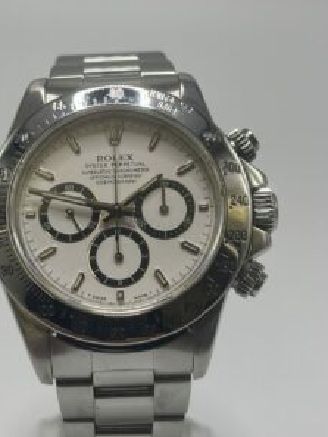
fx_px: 1023
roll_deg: -1.3
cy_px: 208
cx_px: 108
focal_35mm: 81
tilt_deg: -24.8
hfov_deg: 18.2
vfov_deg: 24.1
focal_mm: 5.96
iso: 25
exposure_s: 1/121
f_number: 1.6
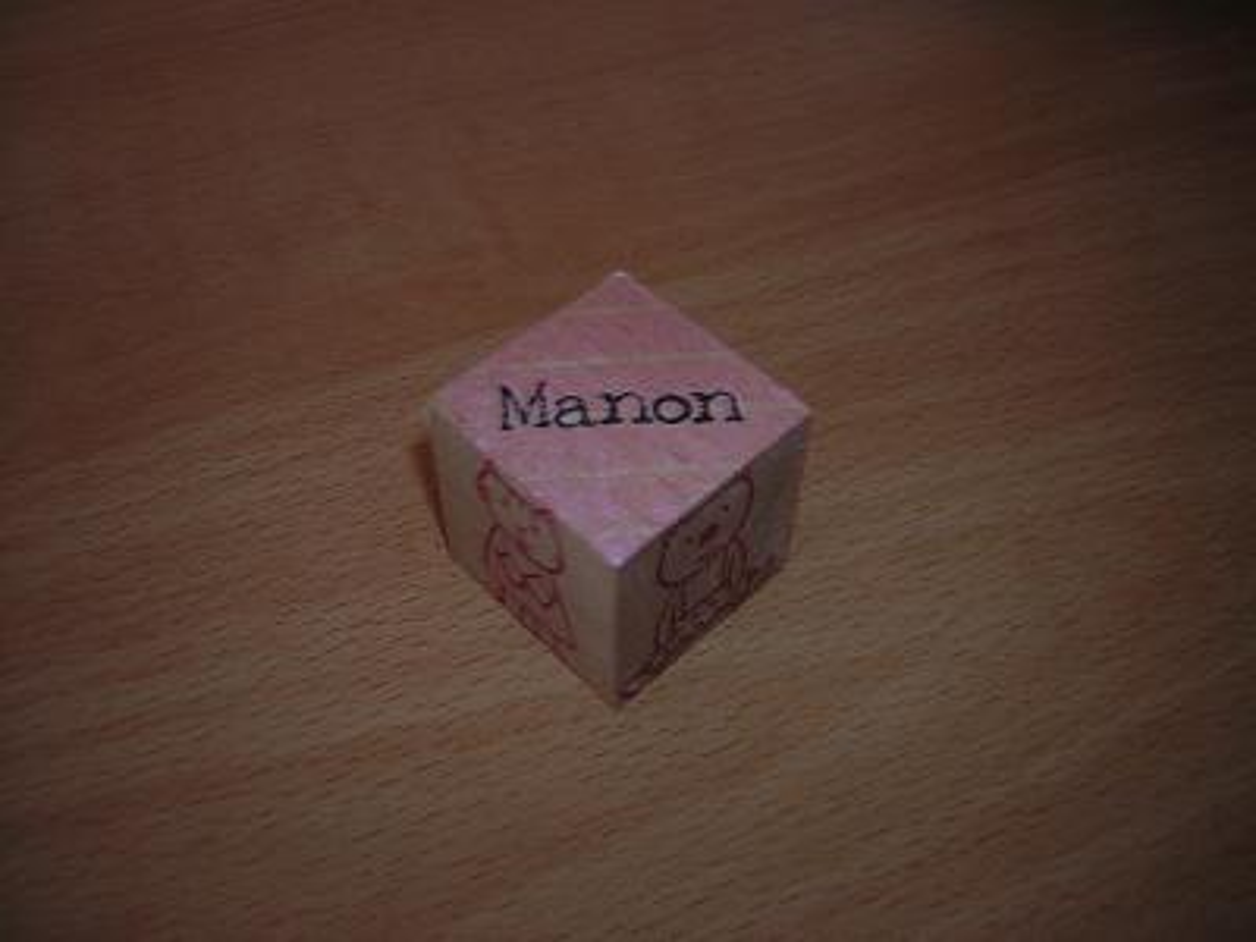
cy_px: 471
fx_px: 1306
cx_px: 628
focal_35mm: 36
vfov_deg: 39.7
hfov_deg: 51.4
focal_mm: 4.7
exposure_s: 1/60.1
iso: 50
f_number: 2.6
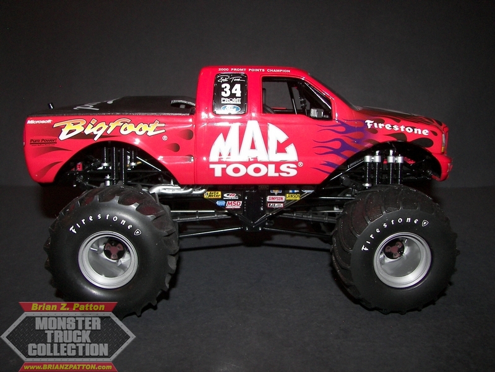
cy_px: 186
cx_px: 248
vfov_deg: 39.7
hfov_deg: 51.4
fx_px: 515
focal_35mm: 36
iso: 100
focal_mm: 6
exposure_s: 1/30
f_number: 2.8
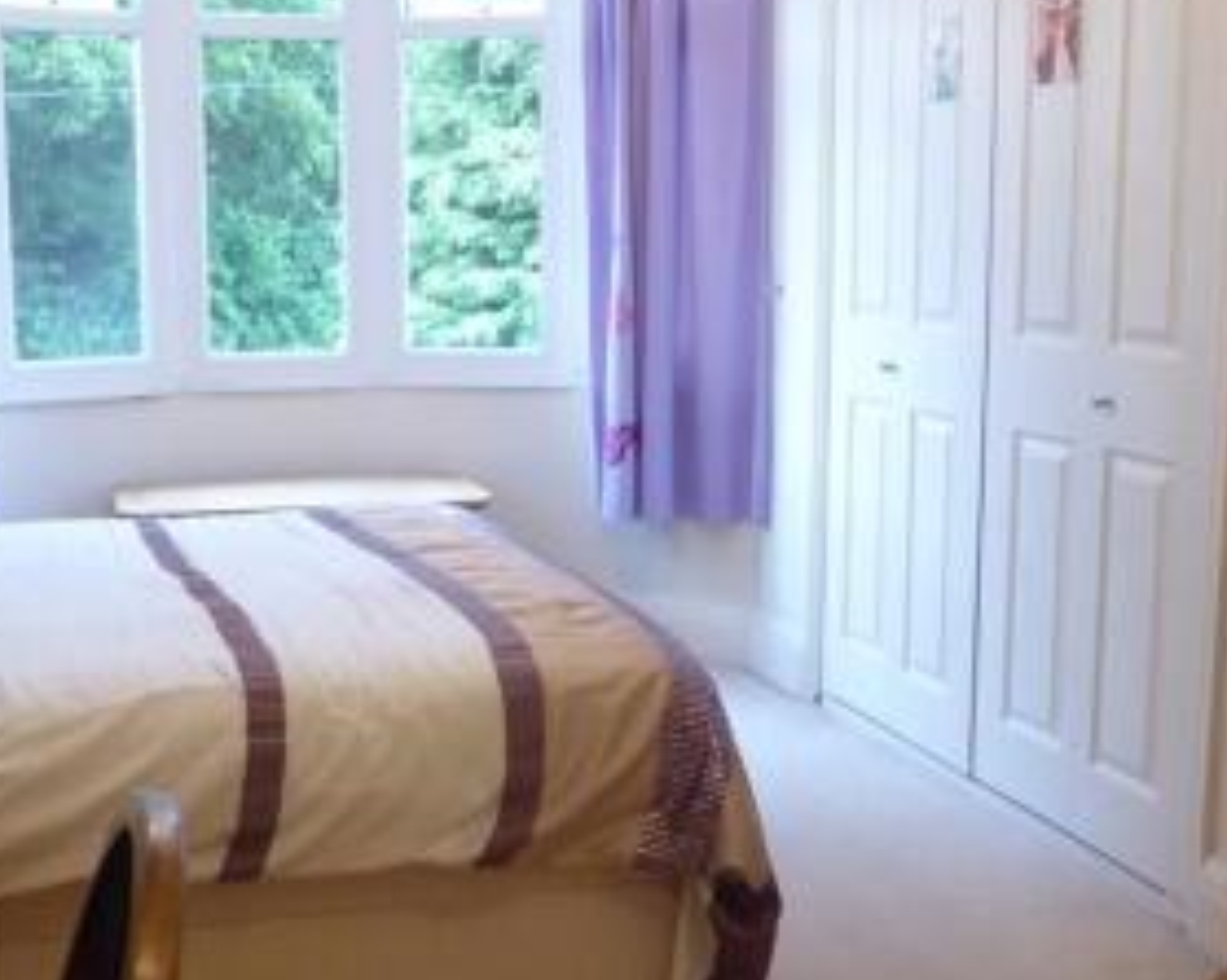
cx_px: 477
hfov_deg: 36.5
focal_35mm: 51
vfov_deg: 29.7
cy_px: 508
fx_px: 1851
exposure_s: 1/15
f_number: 3.3
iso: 400
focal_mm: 4.3
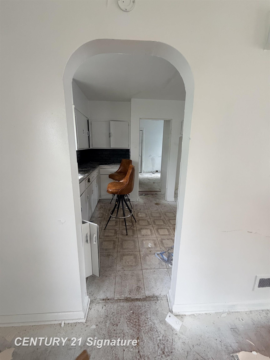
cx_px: 135
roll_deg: -1.7
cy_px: 180
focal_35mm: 14
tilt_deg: -13.0
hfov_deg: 85.7
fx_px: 146
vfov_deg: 102.1
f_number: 2.2
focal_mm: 2.22
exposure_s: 1/106
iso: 320
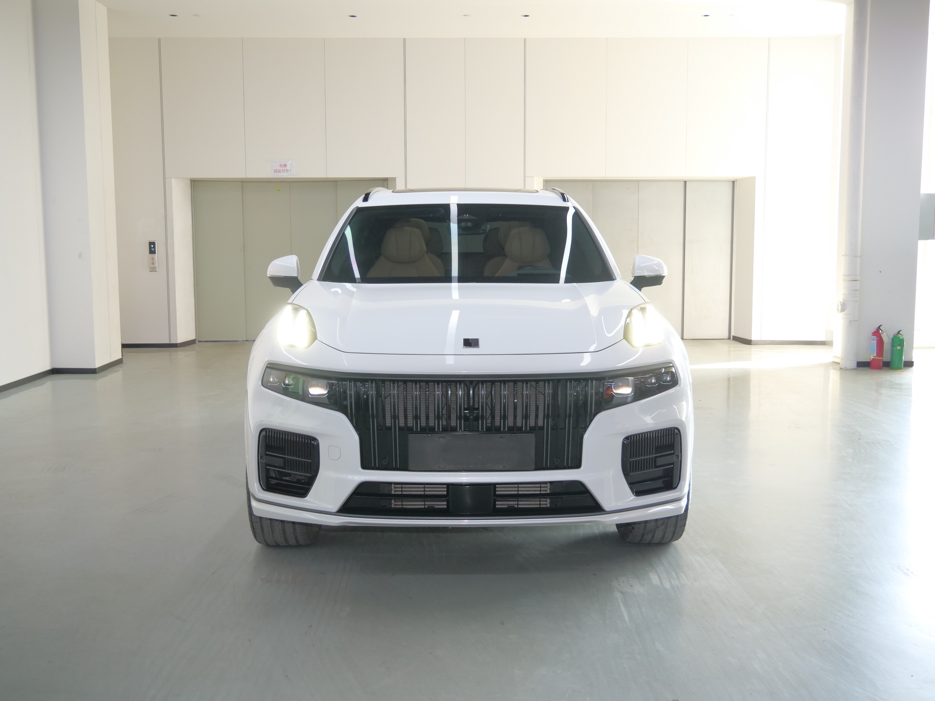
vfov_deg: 39.7
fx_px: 972
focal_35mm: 36
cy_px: 350
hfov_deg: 51.4
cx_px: 468
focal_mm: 18
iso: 800
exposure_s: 1/25
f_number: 3.9
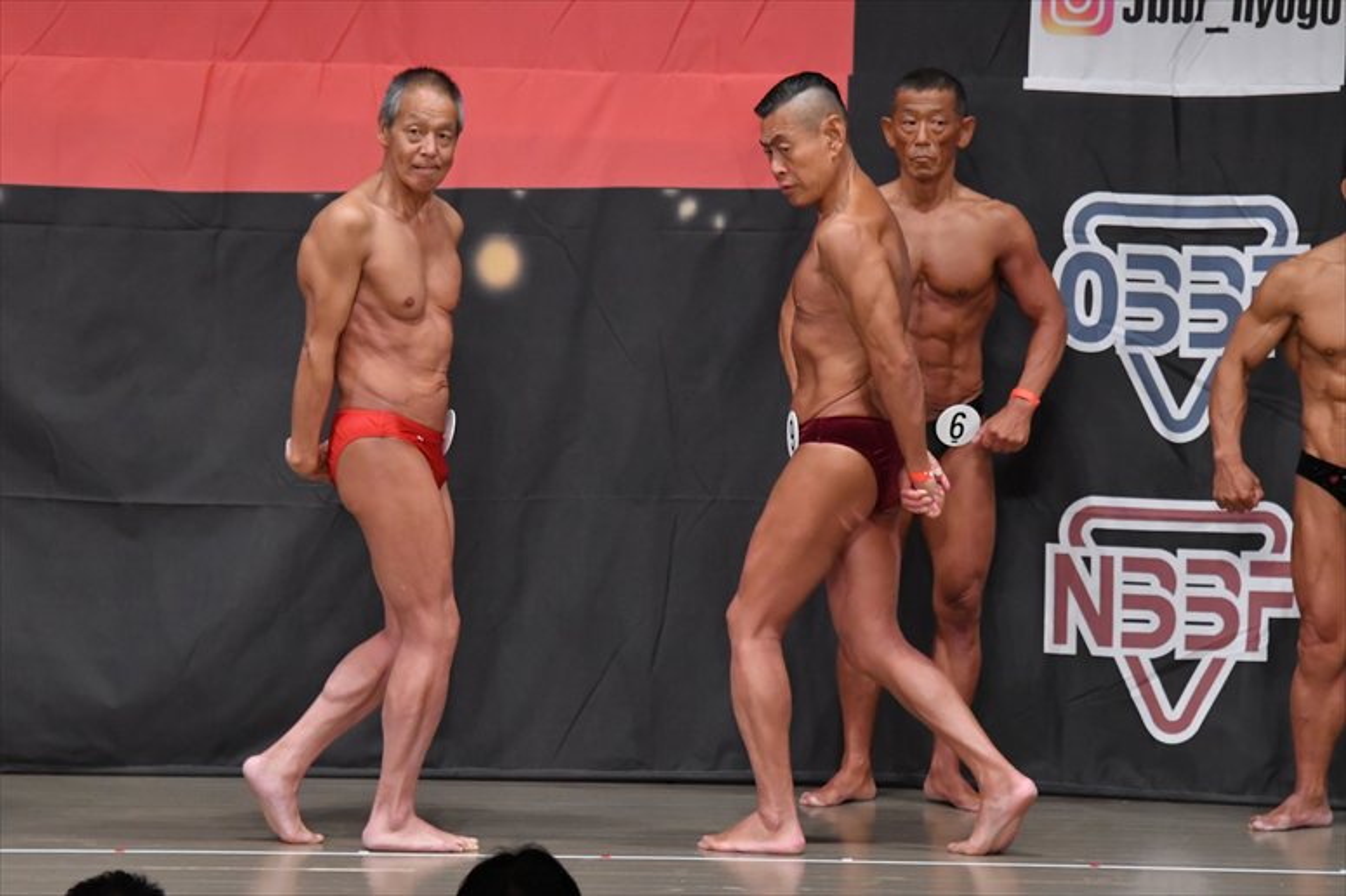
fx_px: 8969
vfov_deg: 5.7
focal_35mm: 240
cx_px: 673
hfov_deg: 8.6
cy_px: 448
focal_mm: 160
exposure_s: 1/400
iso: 5000
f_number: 5.6
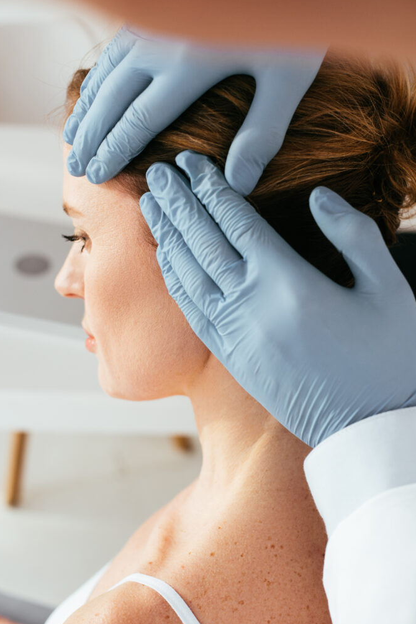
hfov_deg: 26.5
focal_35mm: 51
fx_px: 883
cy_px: 315
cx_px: 205
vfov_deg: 38.9
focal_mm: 50
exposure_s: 1/200
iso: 250
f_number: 4.5
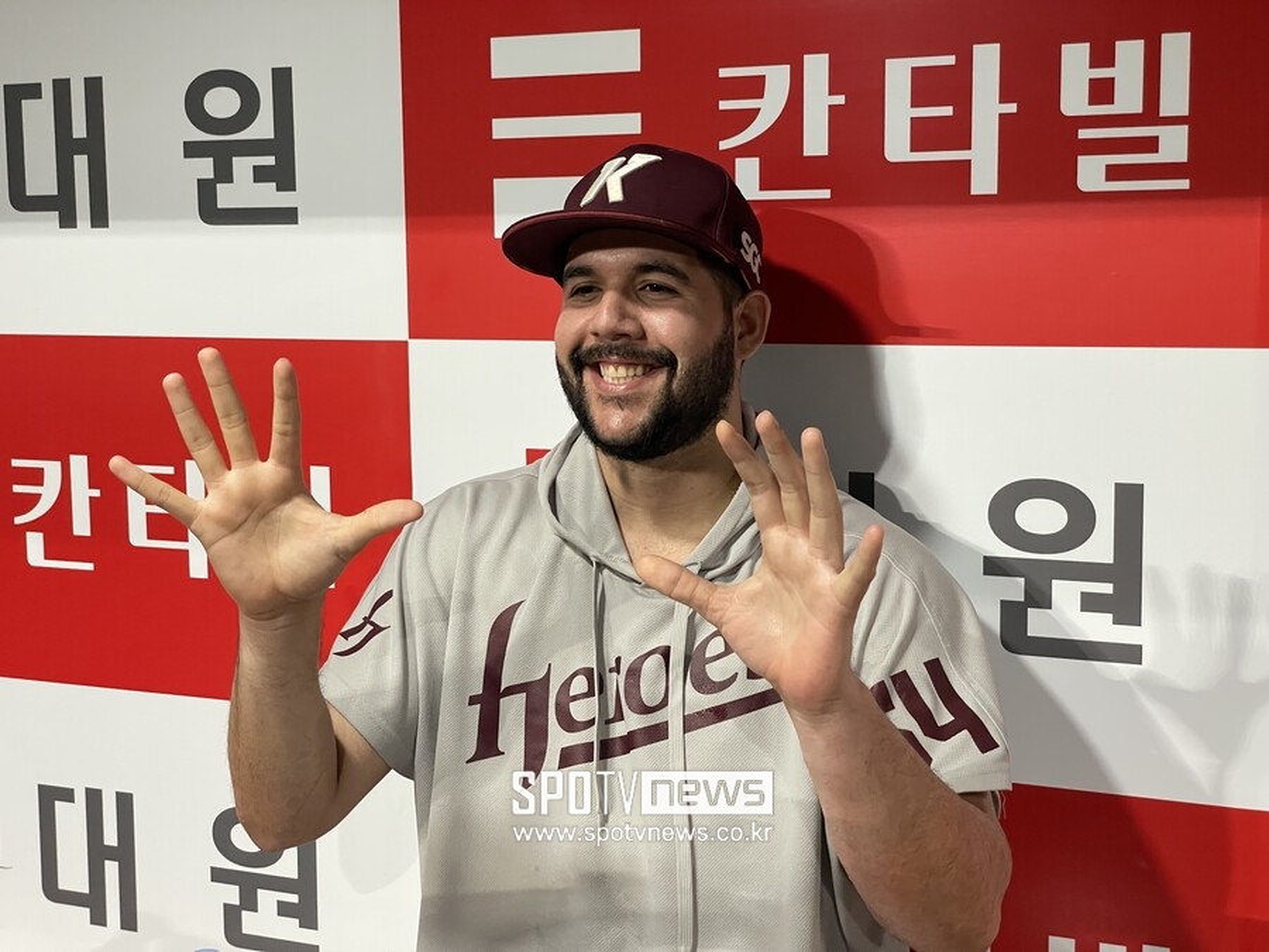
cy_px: 476
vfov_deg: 28.0
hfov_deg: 36.8
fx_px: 1906
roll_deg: -0.7
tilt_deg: -7.3
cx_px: 634
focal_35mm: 52
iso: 200
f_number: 2
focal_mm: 6
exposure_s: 1/60
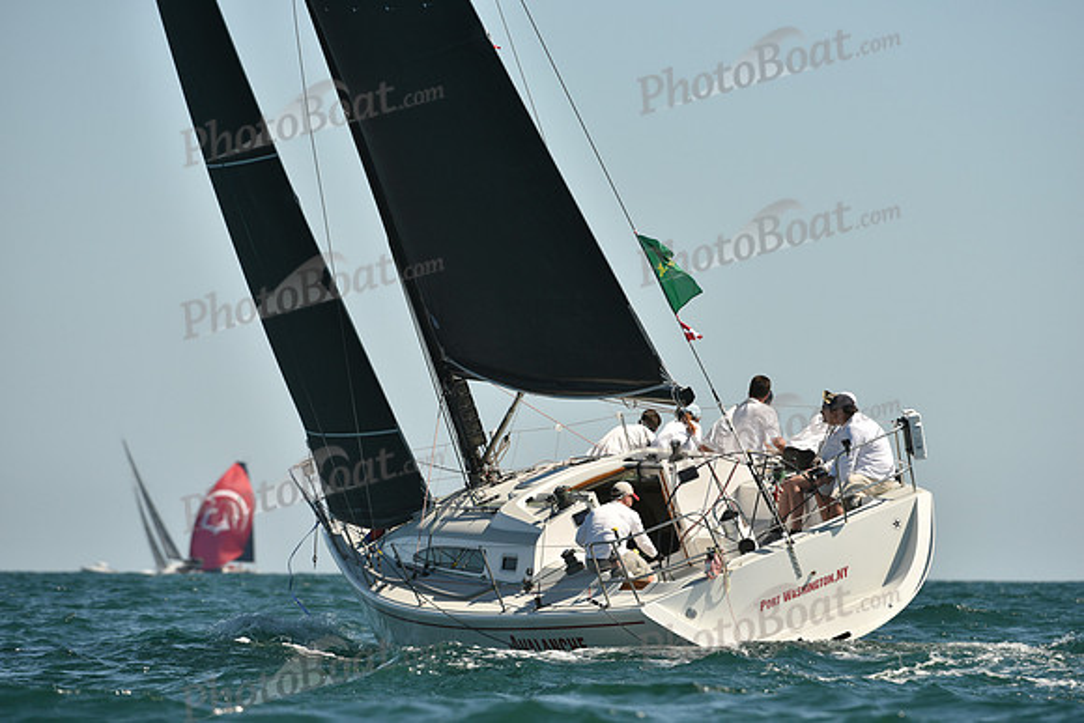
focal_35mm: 400
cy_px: 362
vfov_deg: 3.4
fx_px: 12047
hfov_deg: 5.2
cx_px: 542
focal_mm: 400
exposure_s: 1/1000
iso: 250
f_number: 7.1
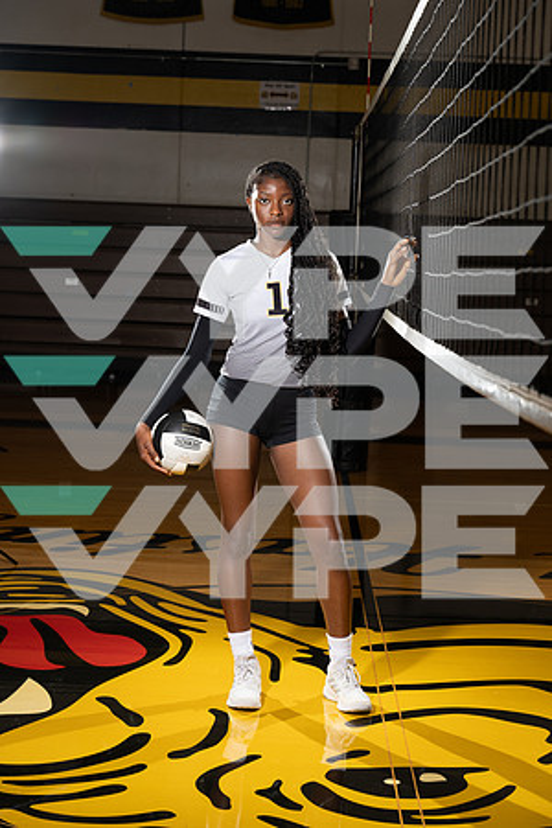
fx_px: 1610
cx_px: 276
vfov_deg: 28.8
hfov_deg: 19.5
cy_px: 414
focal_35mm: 70
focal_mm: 70
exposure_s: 1/250
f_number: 5.6
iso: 250
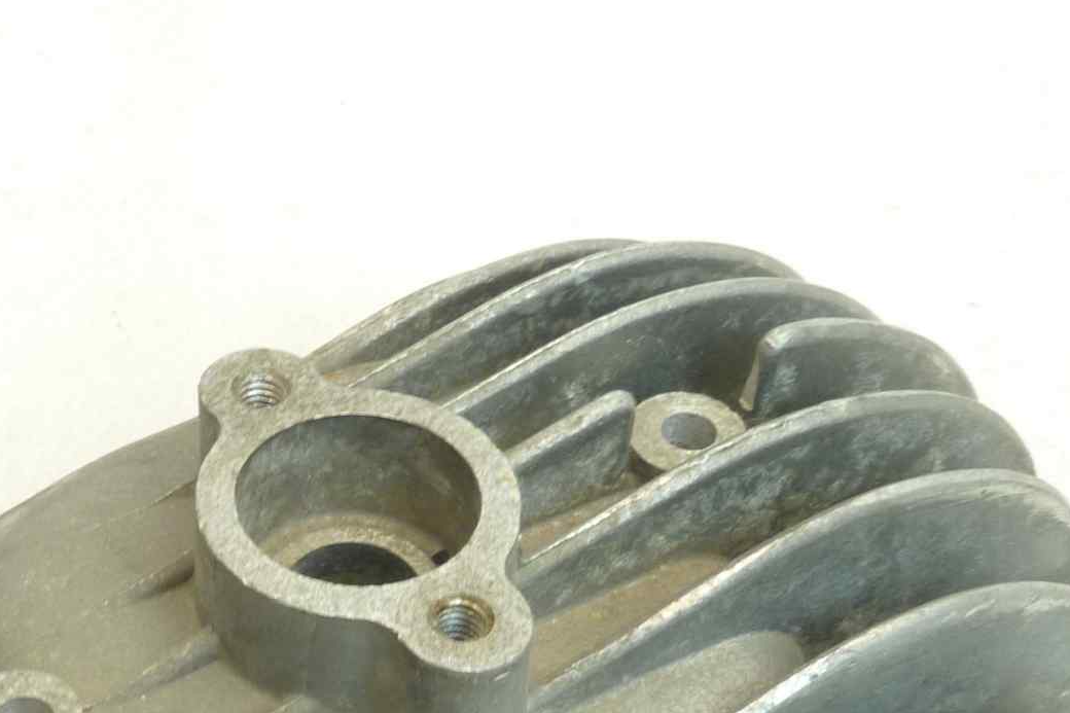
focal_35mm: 64
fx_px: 1902
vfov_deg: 20.7
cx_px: 275
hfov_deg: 30.9
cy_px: 681
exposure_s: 1/15
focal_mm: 4.1
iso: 80
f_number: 3.3
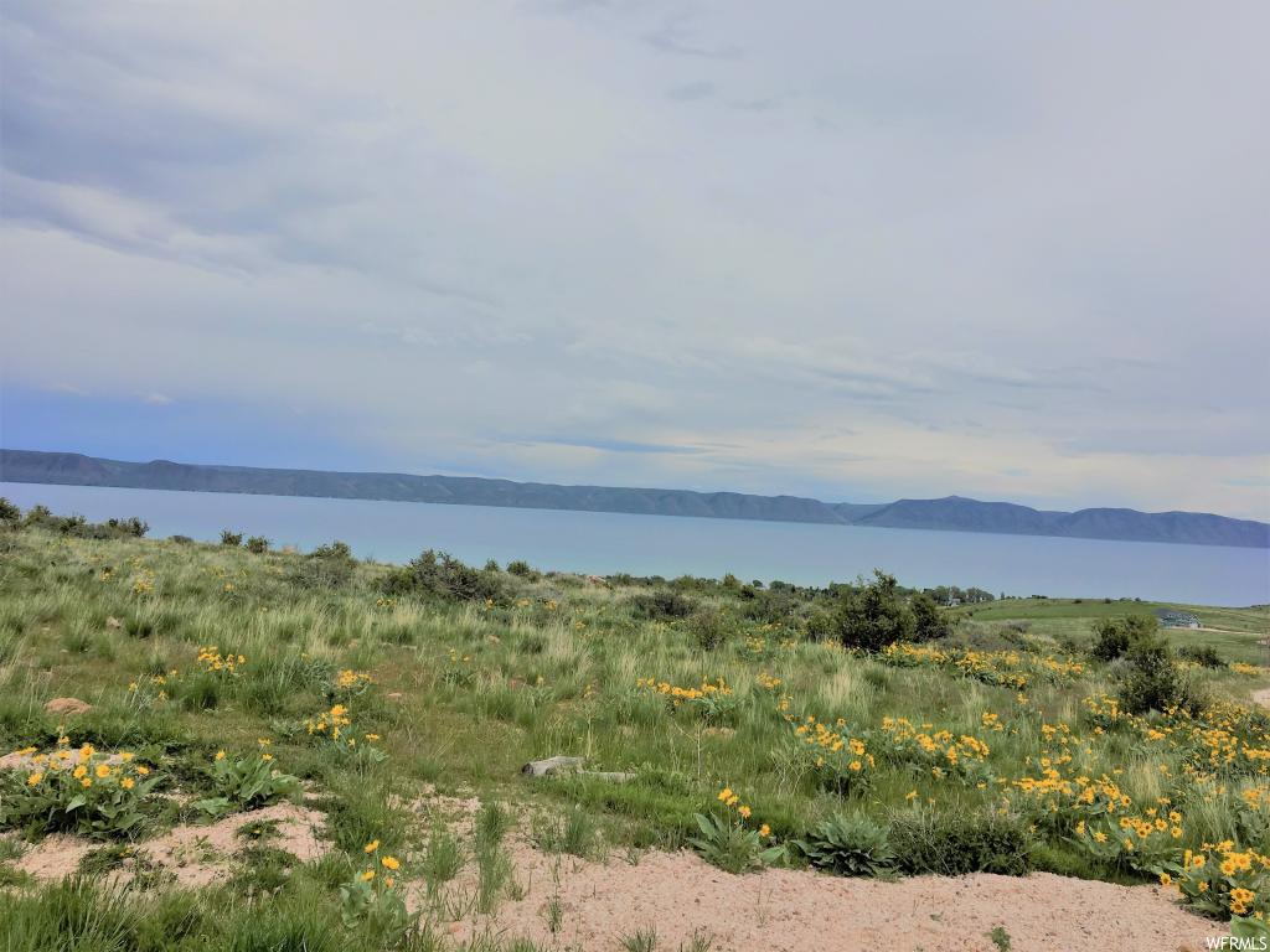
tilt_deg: +2.4
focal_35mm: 29
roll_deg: -3.0
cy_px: 476
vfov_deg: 48.2
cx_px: 635
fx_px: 1064
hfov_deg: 61.7
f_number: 2.2
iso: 25
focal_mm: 4.15
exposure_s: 1/1923
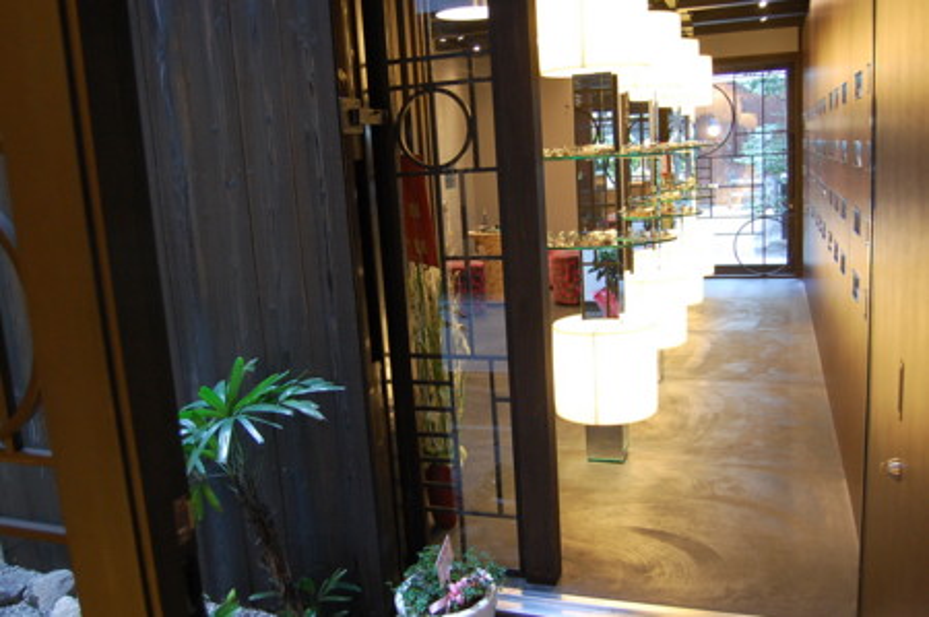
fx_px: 851
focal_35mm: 33
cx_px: 464
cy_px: 308
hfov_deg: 57.3
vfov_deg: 39.9
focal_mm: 22
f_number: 3.8
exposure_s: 1/25
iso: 800
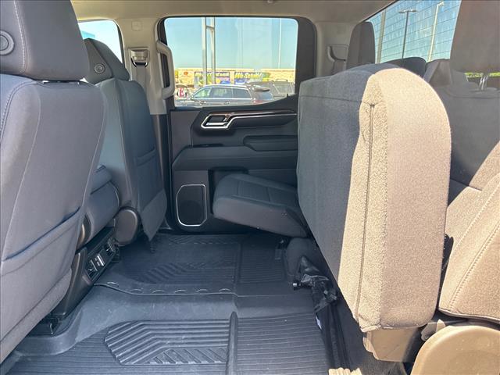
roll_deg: -0.1
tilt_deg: -14.7
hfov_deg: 71.6
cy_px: 188
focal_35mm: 24
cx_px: 250
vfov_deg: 56.8
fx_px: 347
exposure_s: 1/60
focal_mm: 6.76
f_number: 1.78
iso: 320
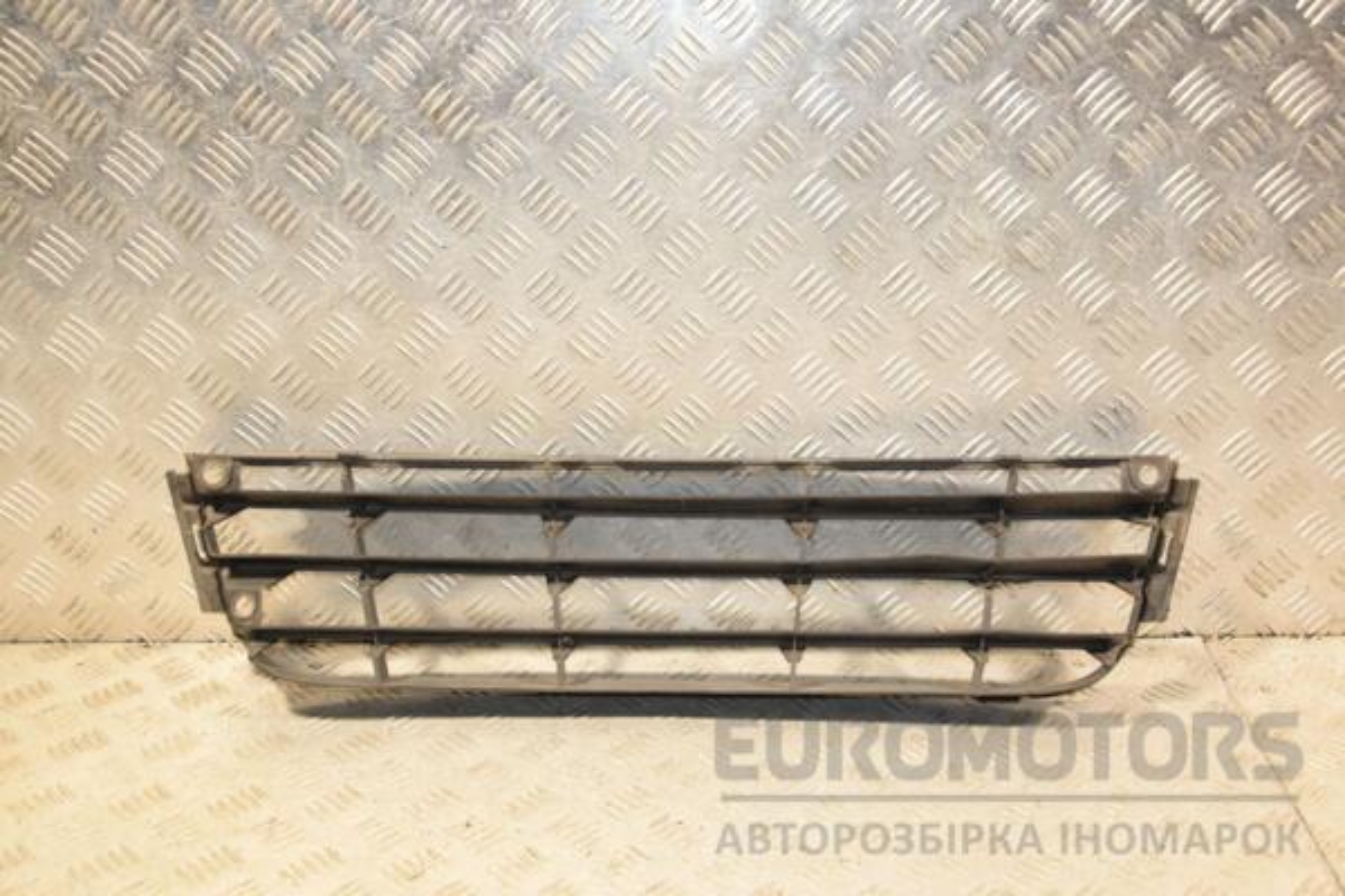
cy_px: 448
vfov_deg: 31.9
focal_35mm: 42
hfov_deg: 46.4
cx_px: 672
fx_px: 1569
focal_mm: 28
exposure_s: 1/200
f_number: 5
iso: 800
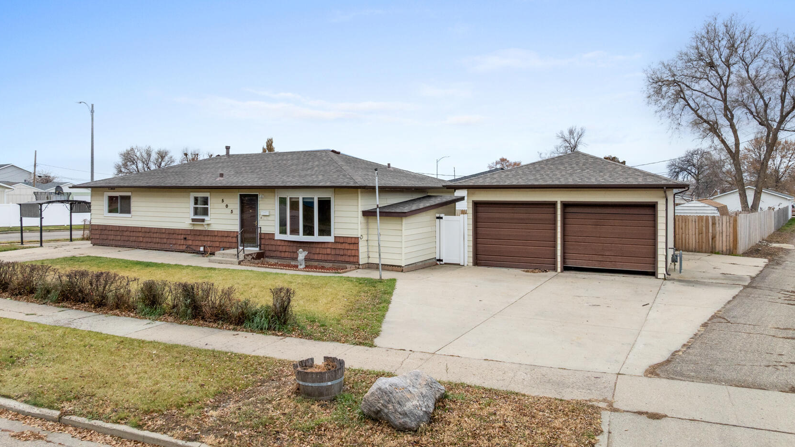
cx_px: 398
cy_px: 185
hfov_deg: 69.9
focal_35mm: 27
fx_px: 569
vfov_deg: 42.7
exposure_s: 1/500
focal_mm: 12.29
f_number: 5.6
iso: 200
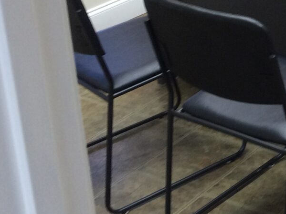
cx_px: 443
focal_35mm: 93
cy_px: -25
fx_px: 768
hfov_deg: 18.4
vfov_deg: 15.4
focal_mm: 4.15
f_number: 2.2
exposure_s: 1/30
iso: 80
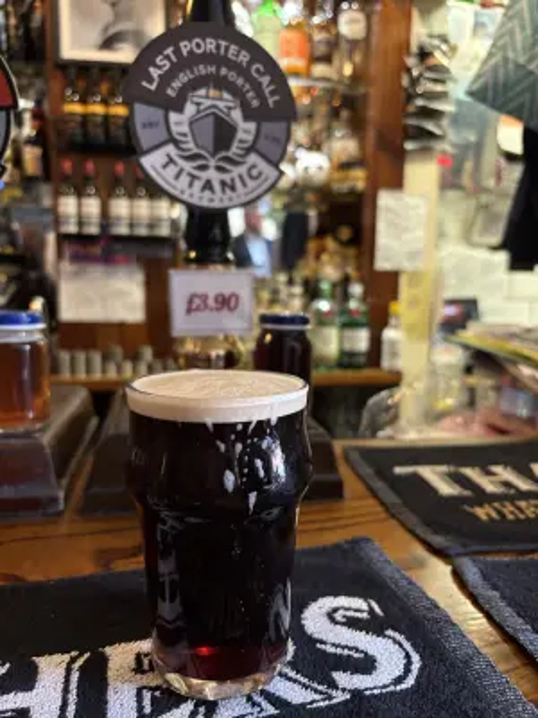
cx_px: 269
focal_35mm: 26
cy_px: 359
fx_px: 539
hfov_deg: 53.1
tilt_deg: -9.8
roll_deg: -3.4
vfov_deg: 67.3
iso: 500
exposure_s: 1/33
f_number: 1.6
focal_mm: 5.96
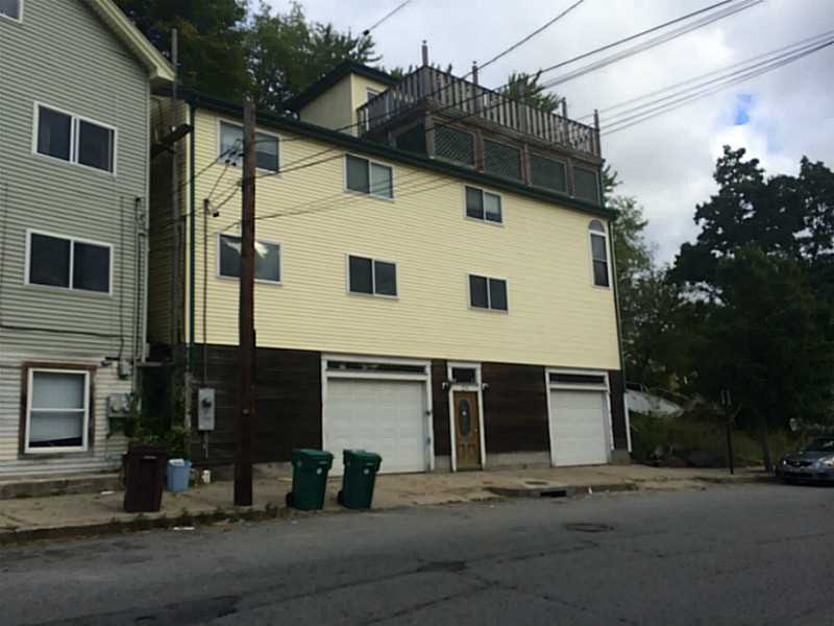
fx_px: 723
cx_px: 417
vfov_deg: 46.8
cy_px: 313
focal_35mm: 30
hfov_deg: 60.0
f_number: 2.2
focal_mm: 4.12
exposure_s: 1/1109
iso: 32
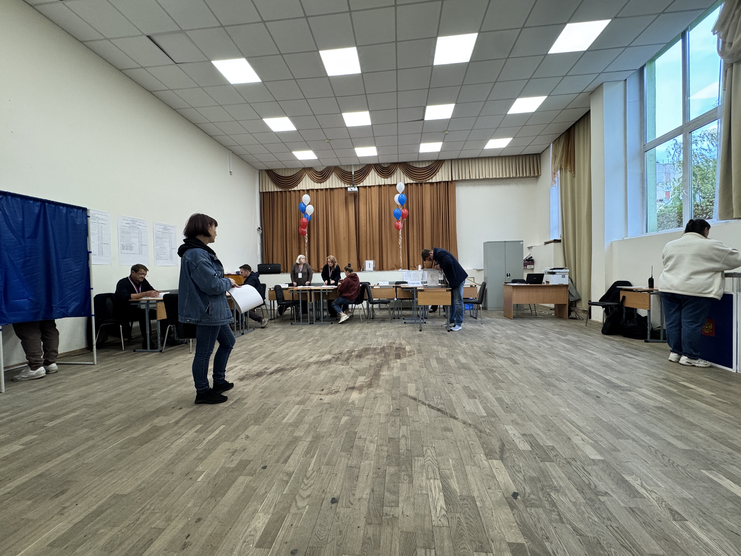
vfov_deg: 85.7
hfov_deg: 102.1
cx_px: 370
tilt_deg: -1.2
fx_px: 300
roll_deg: +1.0
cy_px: 278
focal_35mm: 14
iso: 160
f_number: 2.2
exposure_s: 1/100
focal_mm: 2.22
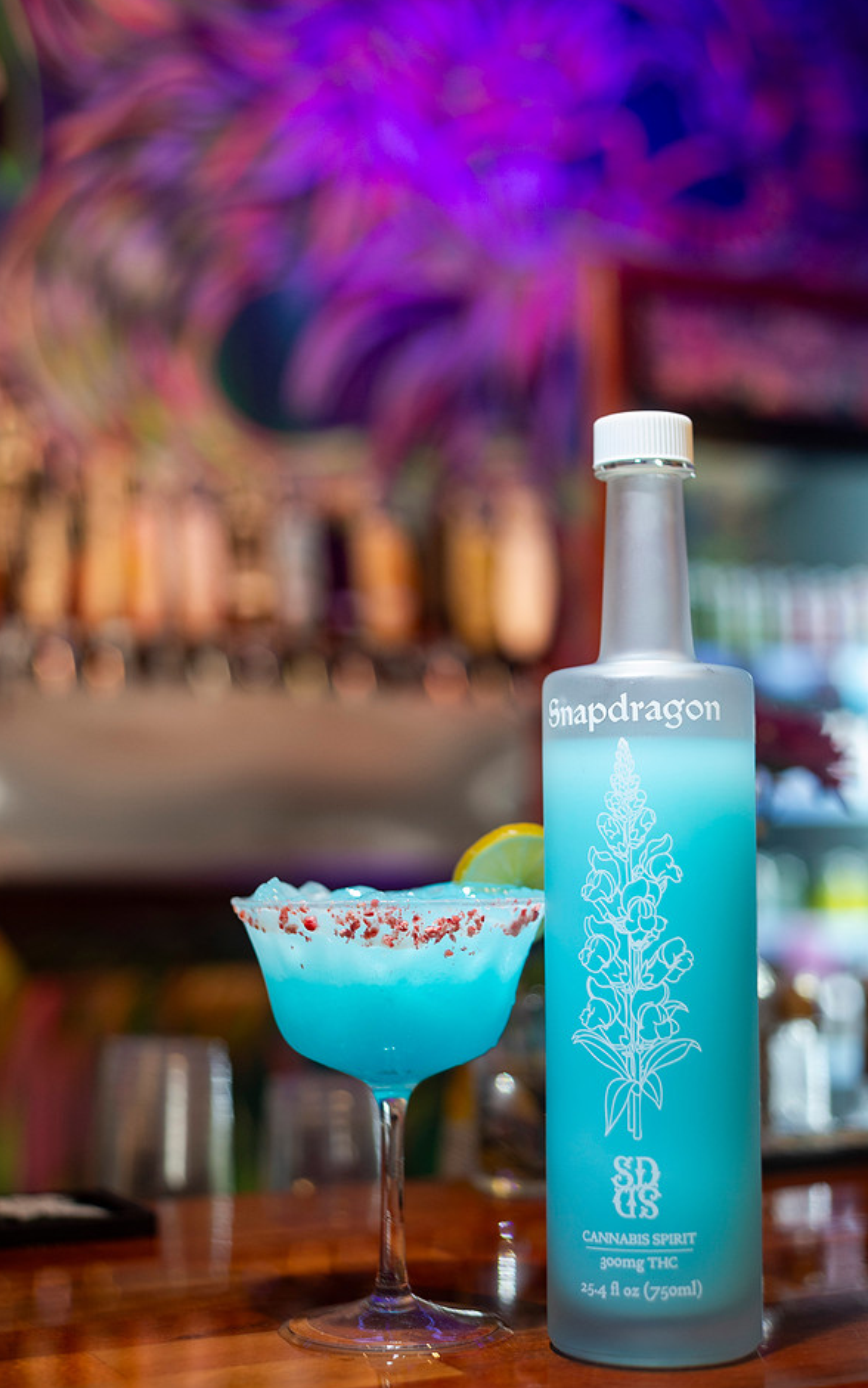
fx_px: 1967
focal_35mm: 52
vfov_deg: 38.9
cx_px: 454
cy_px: 687
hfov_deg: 24.9
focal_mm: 50
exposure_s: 1/60
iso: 800
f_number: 2.8
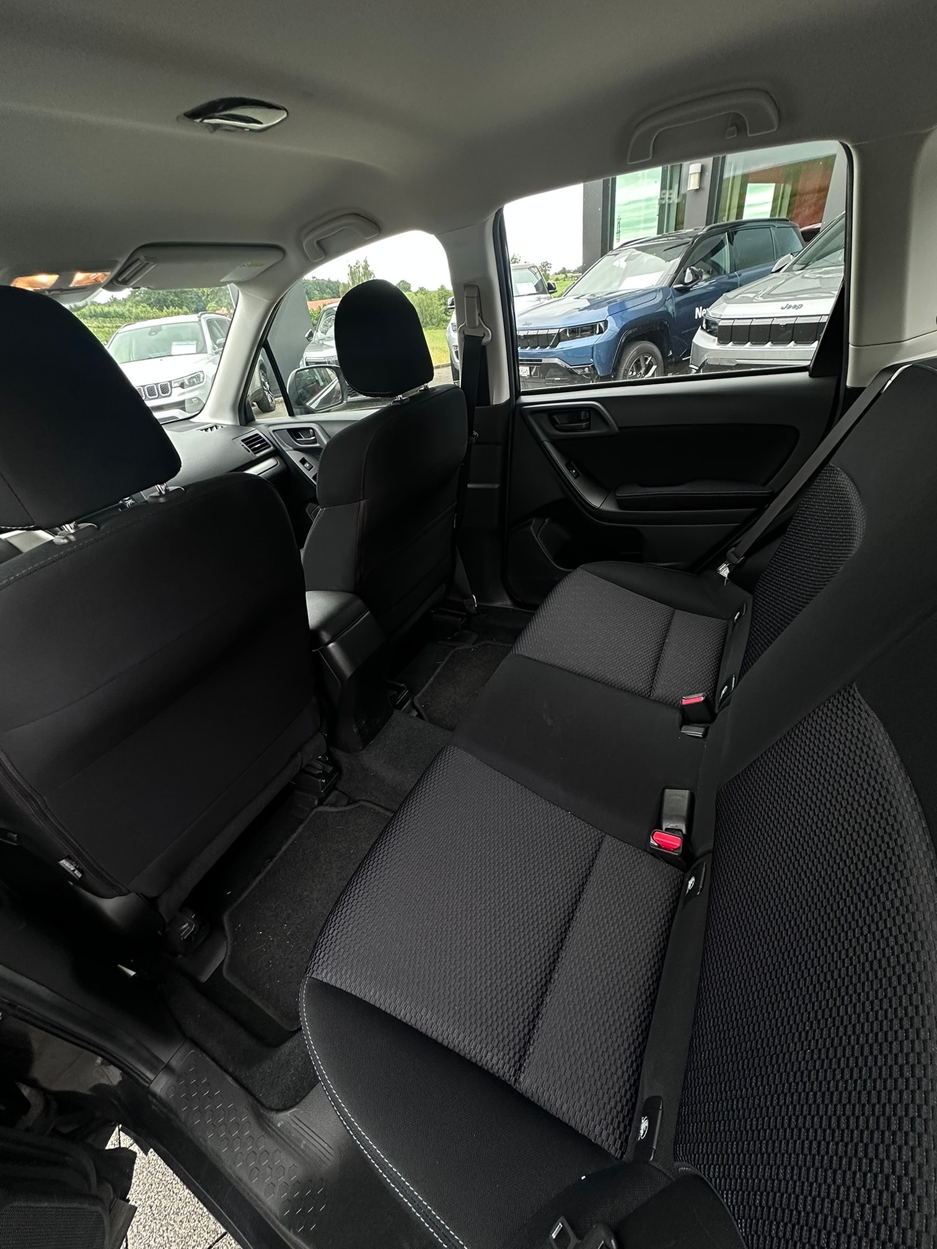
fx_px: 505
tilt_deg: -32.3
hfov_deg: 85.7
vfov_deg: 102.1
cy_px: 624
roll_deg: +7.0
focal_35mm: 14
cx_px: 468
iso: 200
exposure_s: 1/99
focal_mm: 2.22
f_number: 2.2
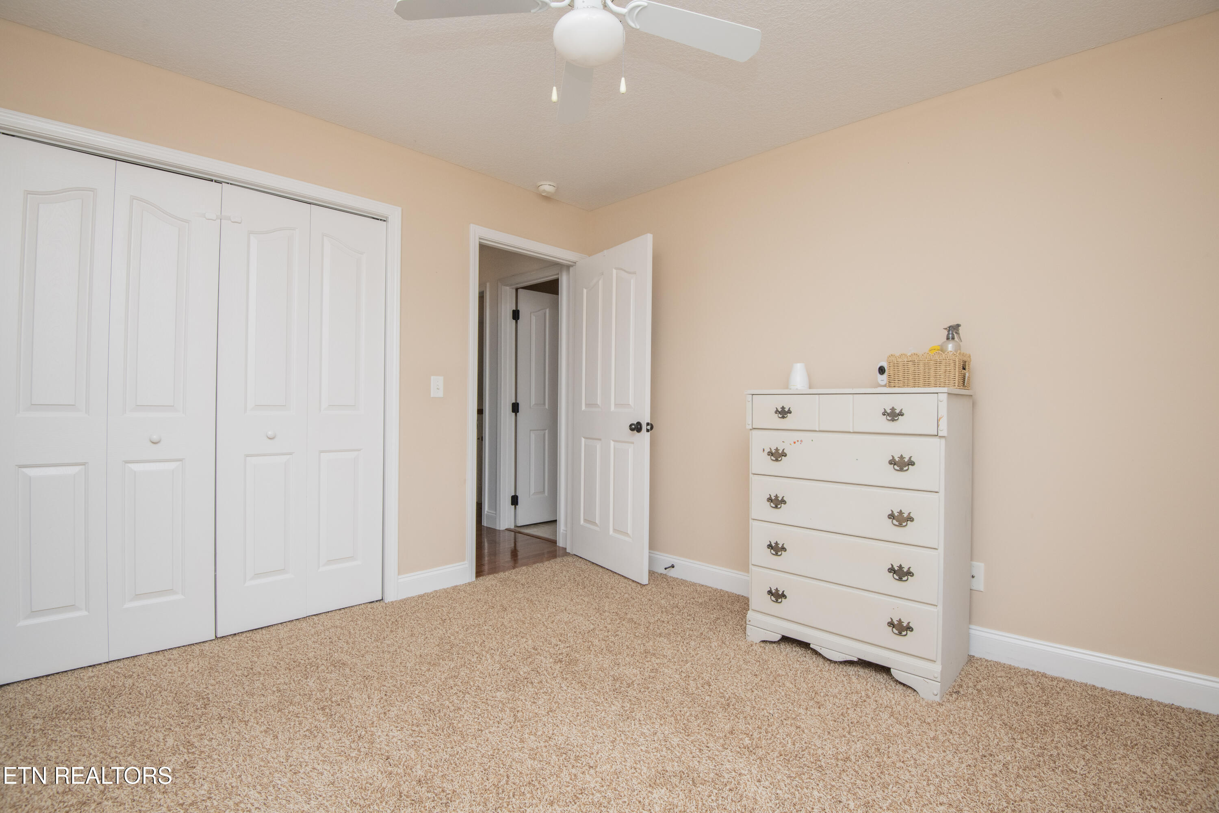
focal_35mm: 16
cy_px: 406
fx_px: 542
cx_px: 610
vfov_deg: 73.7
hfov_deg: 96.7
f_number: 9
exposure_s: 1/250
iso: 400
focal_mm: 16
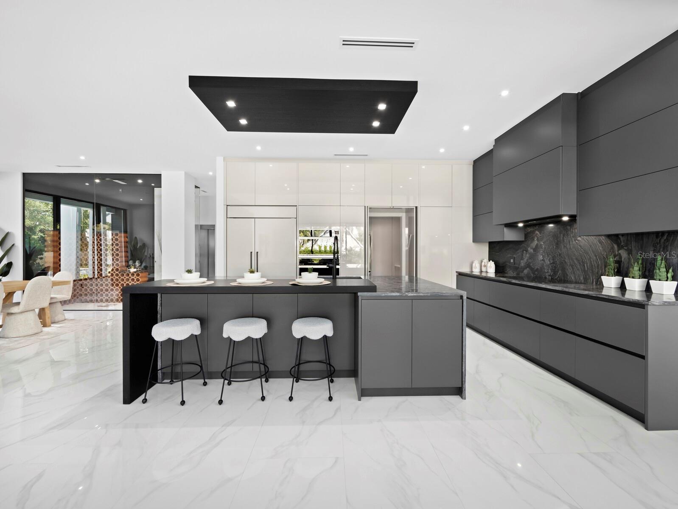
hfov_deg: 102.0
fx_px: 274
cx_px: 339
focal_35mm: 14
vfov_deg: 85.7
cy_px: 254
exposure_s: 1/6
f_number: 7.1
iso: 400
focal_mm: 7
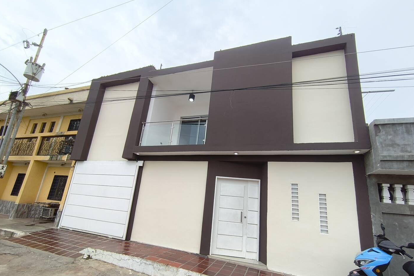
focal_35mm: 16
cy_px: 156
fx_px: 184
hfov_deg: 96.7
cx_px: 210
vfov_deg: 73.4
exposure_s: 1/1032
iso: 50
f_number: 2.2
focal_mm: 1.65
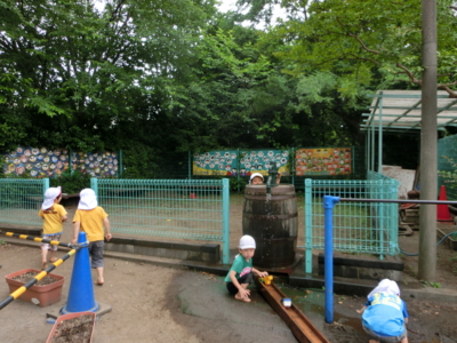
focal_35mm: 24
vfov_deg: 56.8
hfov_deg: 71.6
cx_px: 228
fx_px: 317
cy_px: 172
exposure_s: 1/250
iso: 80
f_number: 3
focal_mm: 4.24
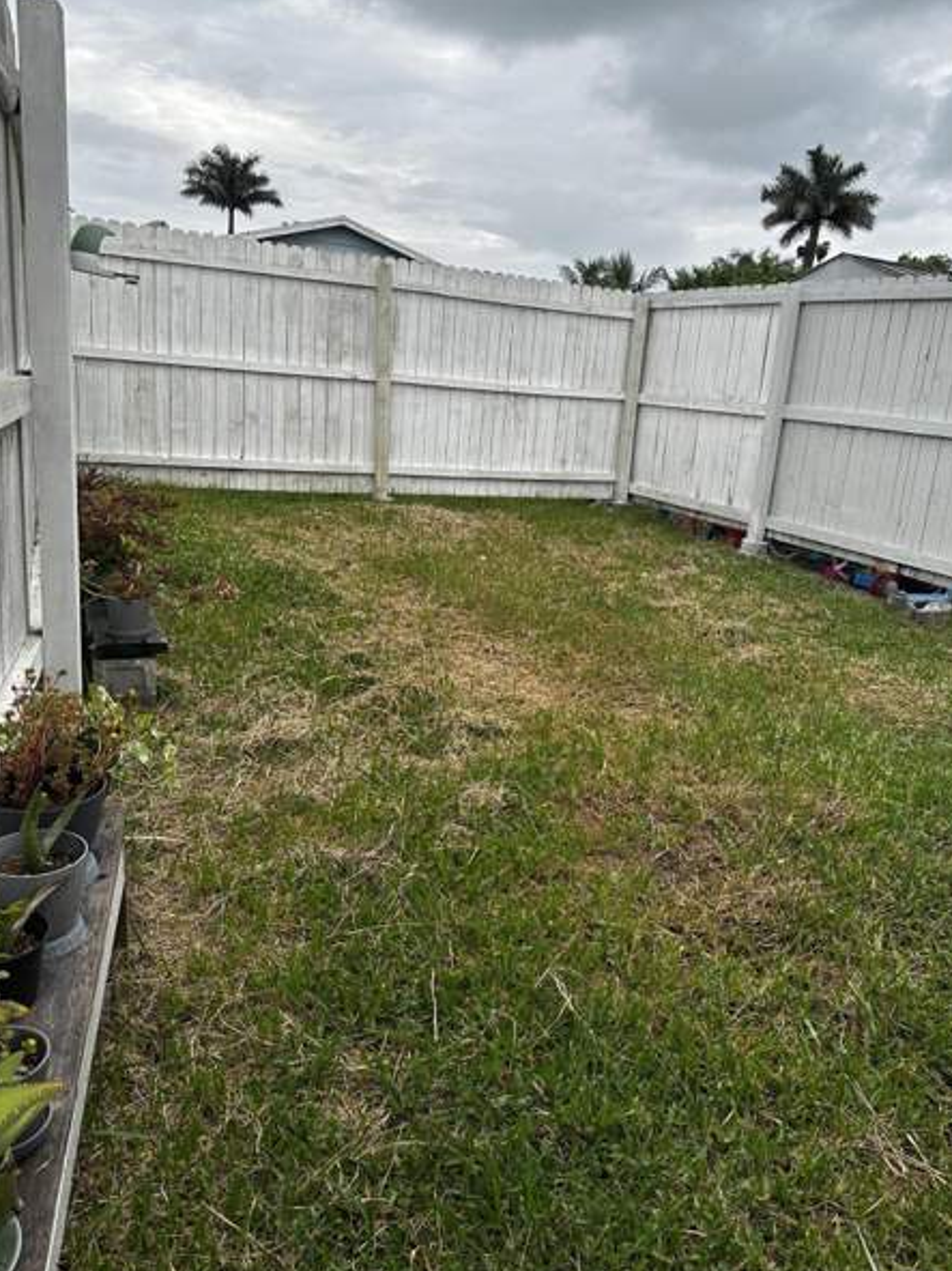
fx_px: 954
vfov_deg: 67.3
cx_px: 501
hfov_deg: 53.0
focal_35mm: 26
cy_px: 643
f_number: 1.78
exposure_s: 1/910
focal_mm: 6.86
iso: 80
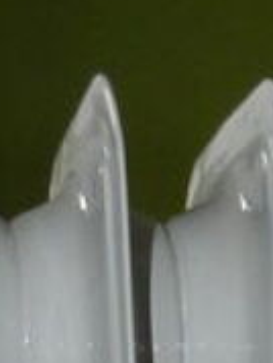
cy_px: 1114
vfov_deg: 9.1
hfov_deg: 8.6
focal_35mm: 172
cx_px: 299
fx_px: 1804
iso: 200
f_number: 3.4
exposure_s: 1/30
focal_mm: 4
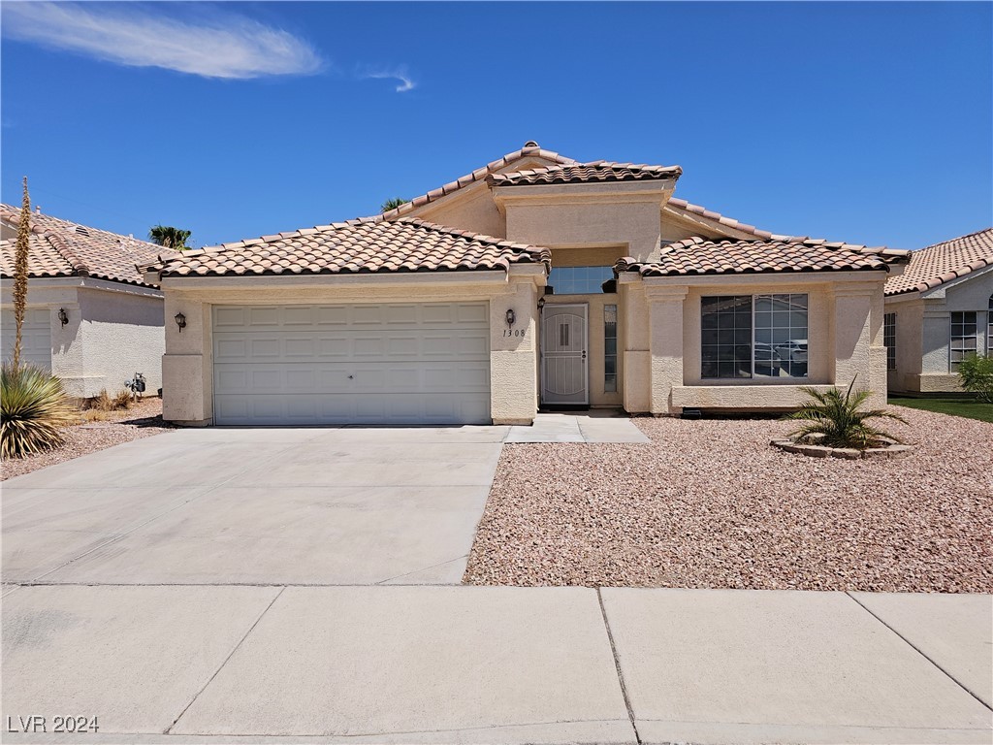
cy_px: 372
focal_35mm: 23
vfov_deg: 58.9
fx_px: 660
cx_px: 496
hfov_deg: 73.9
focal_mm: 6.3
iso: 10
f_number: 1.7
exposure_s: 1/1488
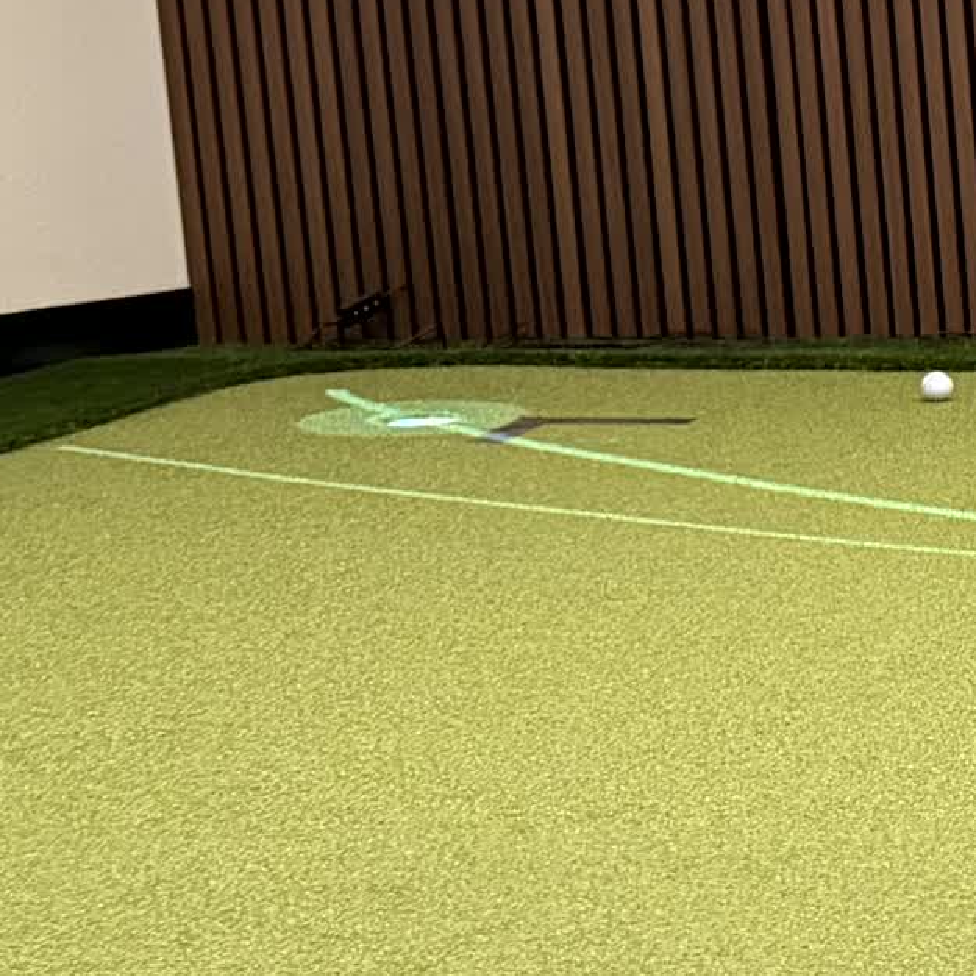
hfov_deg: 14.5
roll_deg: +0.7
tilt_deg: -9.6
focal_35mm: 101
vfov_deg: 17.2
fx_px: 3222
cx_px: 1899
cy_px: 453
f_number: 1.78
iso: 640
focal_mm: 6.76
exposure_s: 1/40
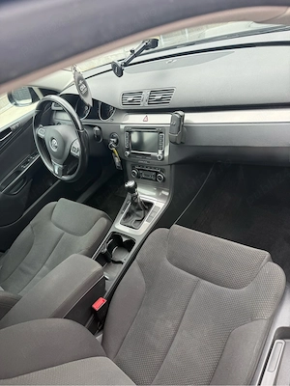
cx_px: 145
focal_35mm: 24
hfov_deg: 56.8
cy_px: 193
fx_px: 268
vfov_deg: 71.6
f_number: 1.78
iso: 80
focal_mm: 6.76
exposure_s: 1/184
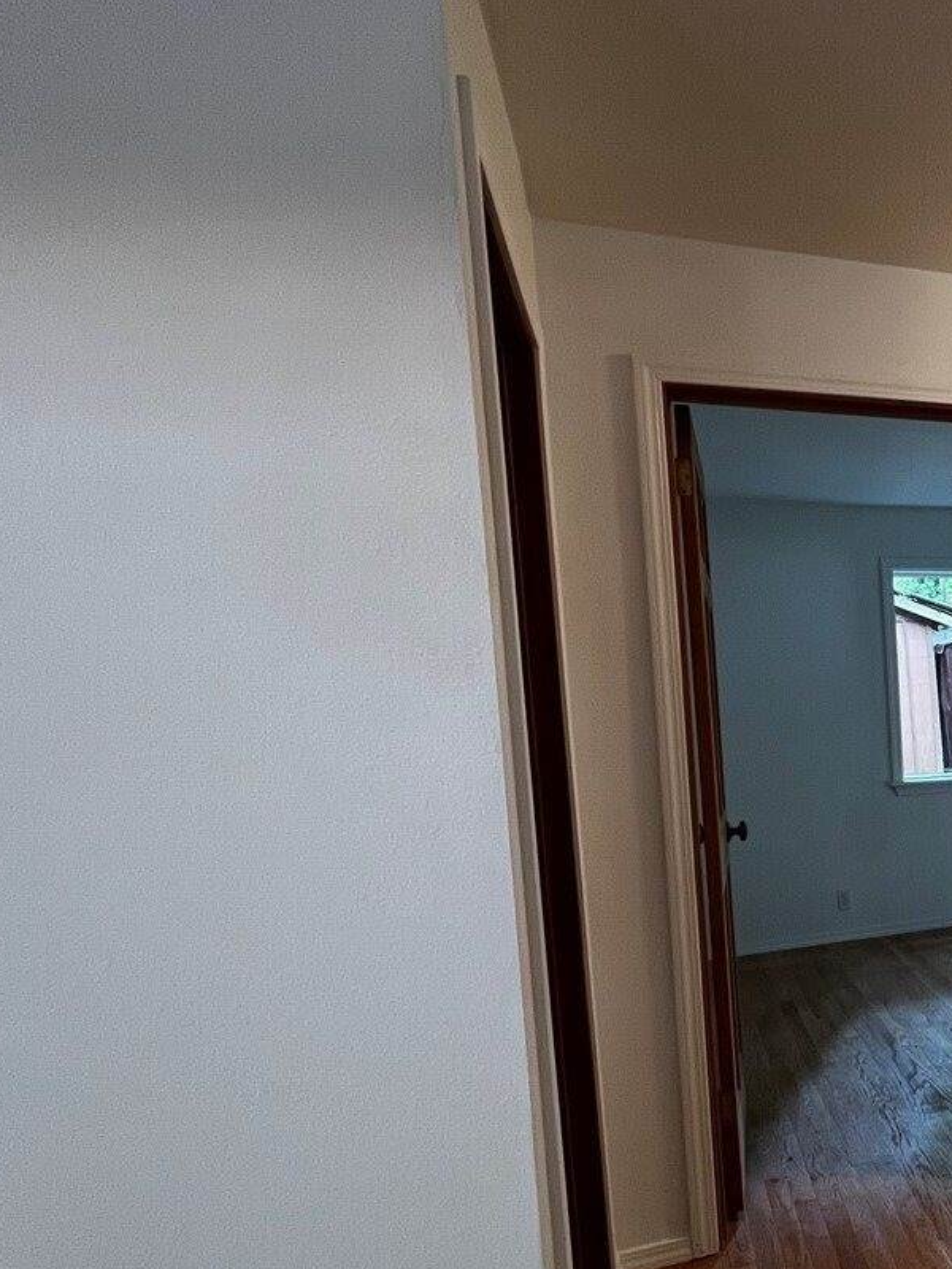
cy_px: 763
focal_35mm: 26
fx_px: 953
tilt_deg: -4.0
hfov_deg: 39.5
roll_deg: +3.0
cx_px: 1123
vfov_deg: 66.6
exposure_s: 1/60
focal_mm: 1.57
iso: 160
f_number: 1.8
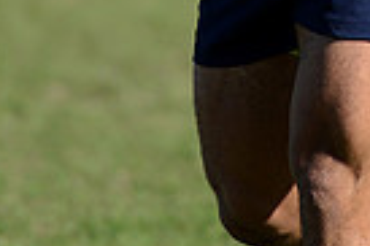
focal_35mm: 1144
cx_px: 316
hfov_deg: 1.8
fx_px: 11744
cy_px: -234
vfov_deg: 1.2
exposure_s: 1/1000
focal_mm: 270
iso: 250
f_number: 4
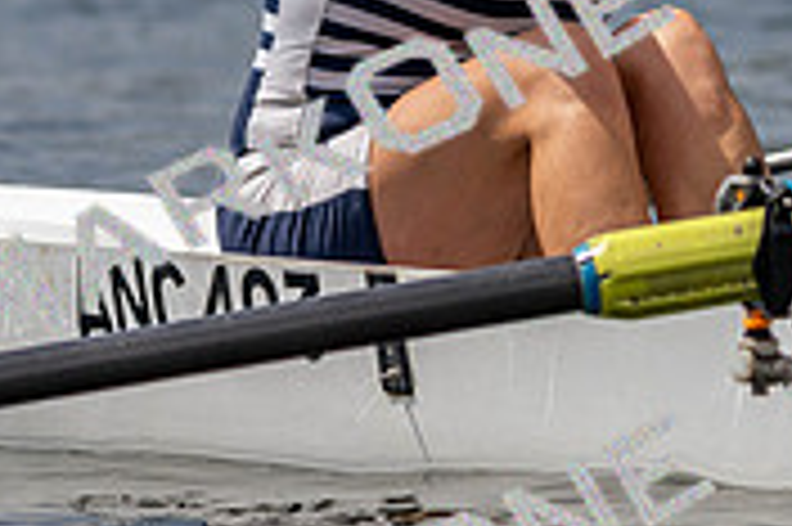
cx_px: 540
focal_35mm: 659
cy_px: -70
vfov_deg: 2.1
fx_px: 14484
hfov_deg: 3.1
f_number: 5.6
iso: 125
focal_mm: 200
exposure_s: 1/1600
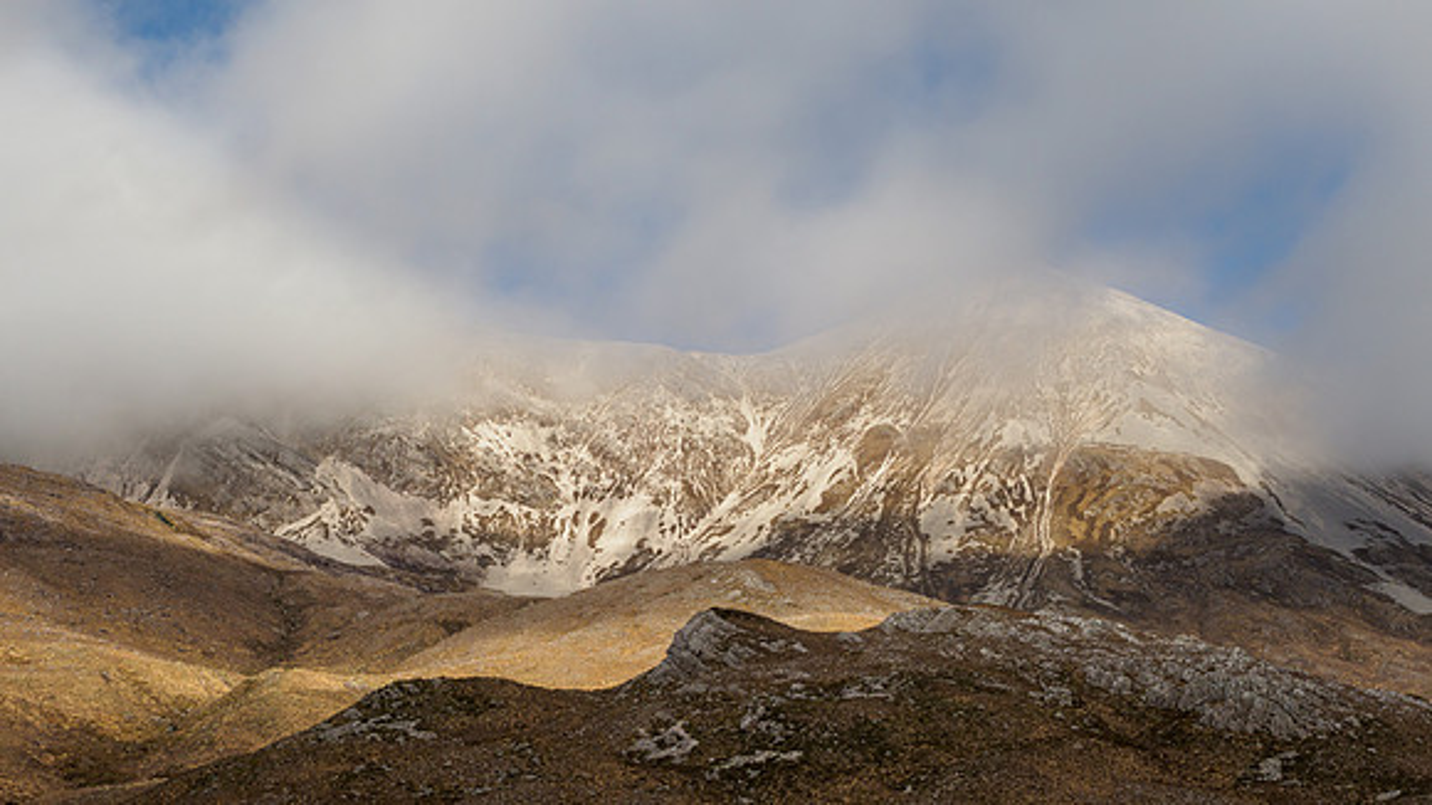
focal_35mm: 63
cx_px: 716
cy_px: 407
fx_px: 2399
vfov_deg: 19.0
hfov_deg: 33.2
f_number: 7.1
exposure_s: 1/250
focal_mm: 29
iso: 200
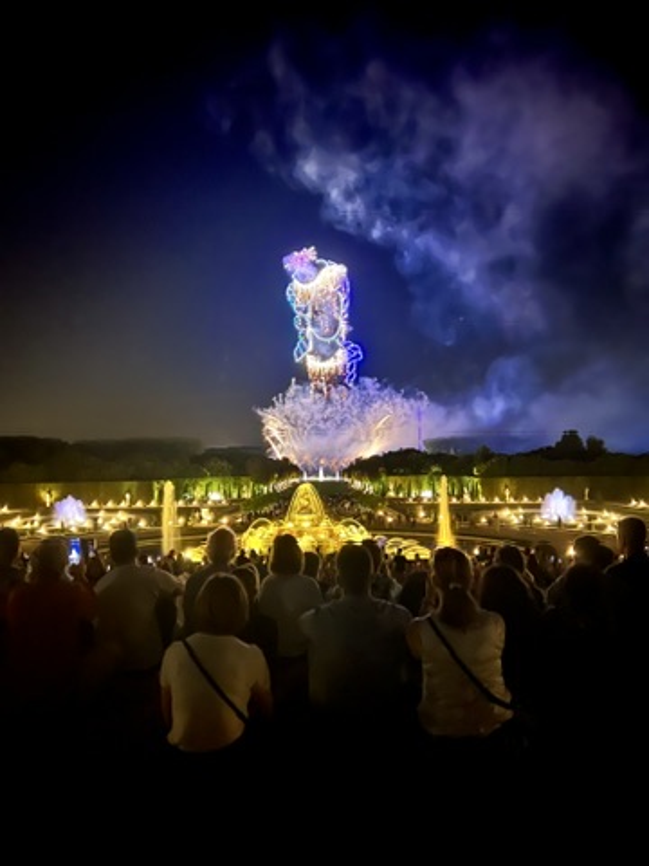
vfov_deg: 67.3
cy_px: 433
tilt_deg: +1.2
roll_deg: +1.6
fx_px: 650
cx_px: 324
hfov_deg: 53.1
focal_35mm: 26
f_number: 1.5
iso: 2000
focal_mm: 5.7
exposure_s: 1/9
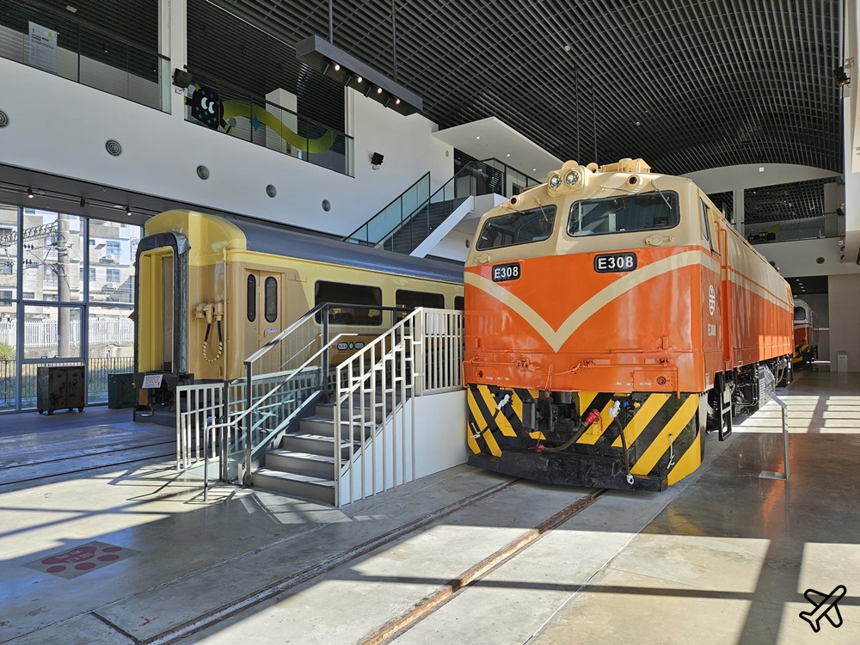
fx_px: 571
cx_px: 430
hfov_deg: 73.9
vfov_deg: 58.9
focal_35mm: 23
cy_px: 322
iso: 25
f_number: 1.8
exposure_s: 1/316
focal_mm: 5.4
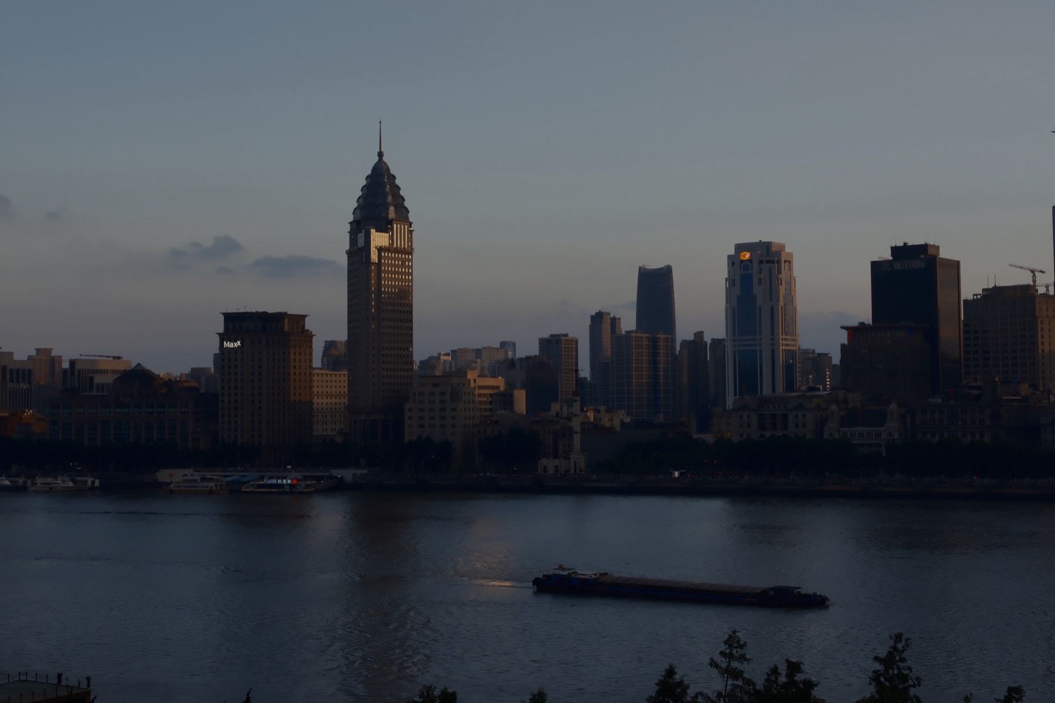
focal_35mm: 35
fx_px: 1026
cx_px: 528
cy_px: 352
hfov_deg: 54.4
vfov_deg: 37.9
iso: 250
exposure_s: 1/220
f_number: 5.6
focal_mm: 23
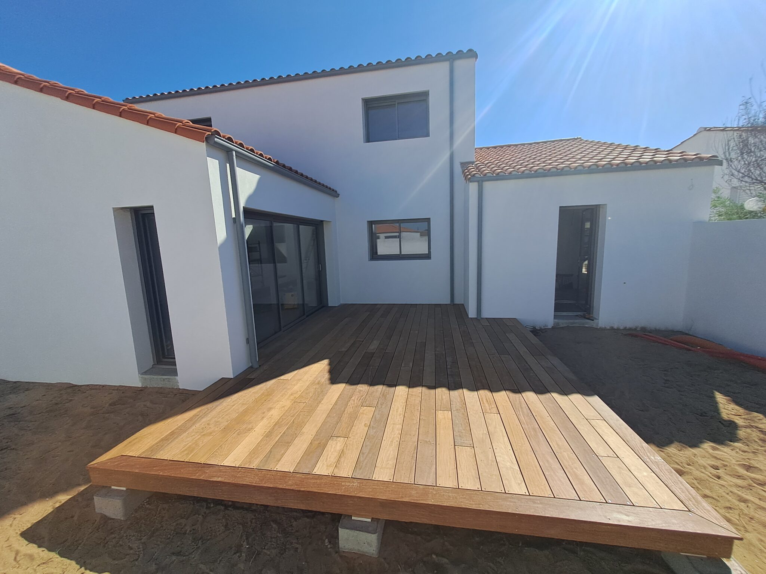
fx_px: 288
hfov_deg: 106.2
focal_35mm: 13
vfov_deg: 89.9
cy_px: 287
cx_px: 383
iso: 40
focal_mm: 1.42
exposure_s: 1/2865
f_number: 2.2
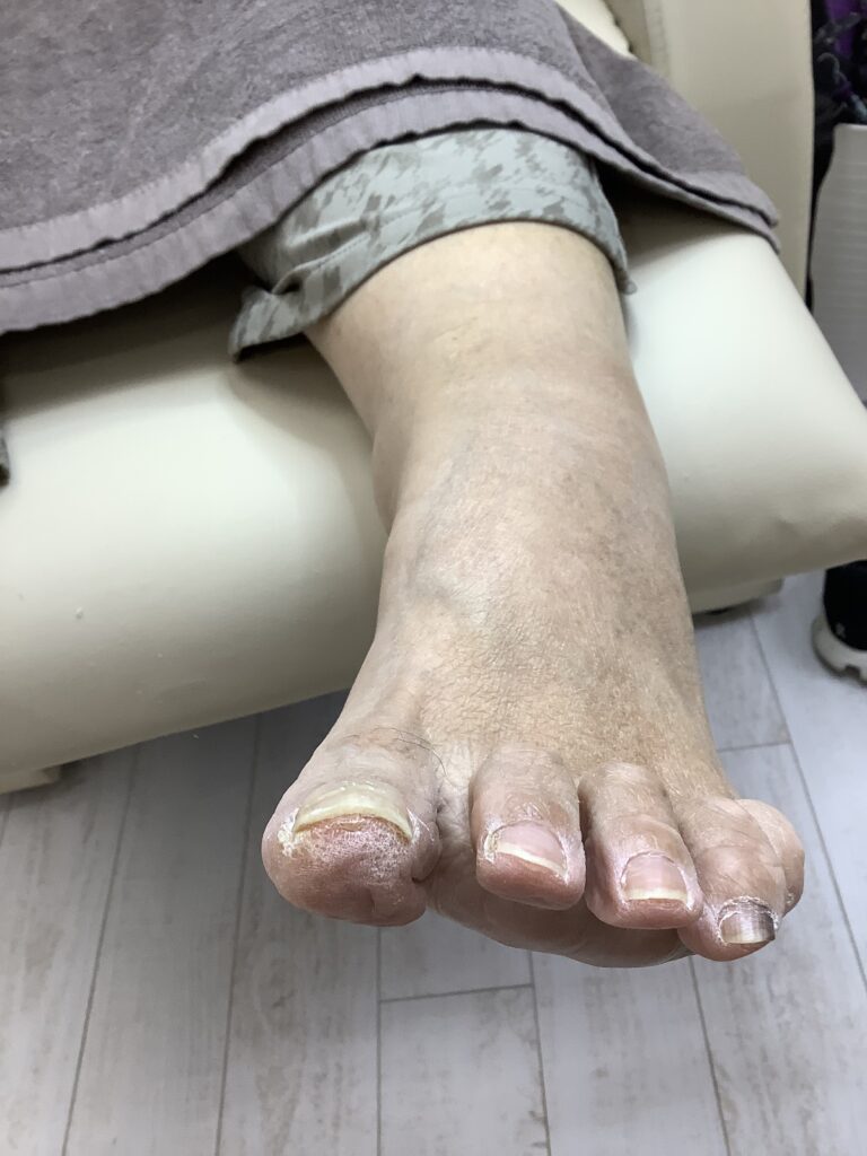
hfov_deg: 45.4
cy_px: 578
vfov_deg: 58.4
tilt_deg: -46.0
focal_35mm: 31
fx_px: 1035
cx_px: 434
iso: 80
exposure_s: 1/100
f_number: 2.4
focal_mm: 3.3
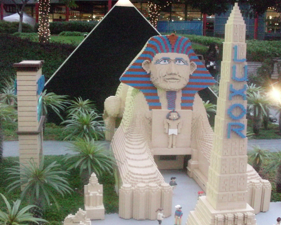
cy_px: 119
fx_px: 416
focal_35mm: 50
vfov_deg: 30.2
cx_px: 154
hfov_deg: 37.3
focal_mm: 6.3
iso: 1600
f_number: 3.1
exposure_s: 1/34
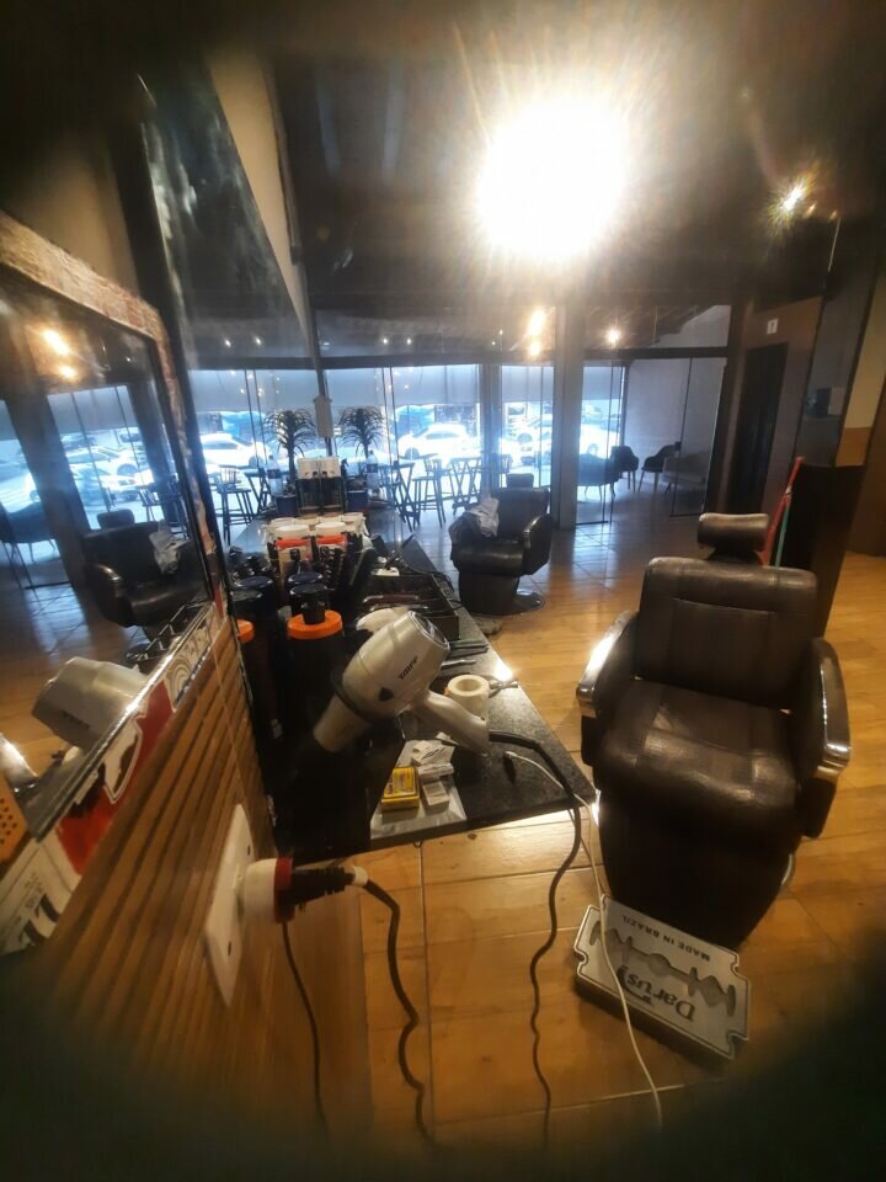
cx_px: 443
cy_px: 591
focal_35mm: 13
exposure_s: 1/30
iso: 200
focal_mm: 1.74
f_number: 2.2
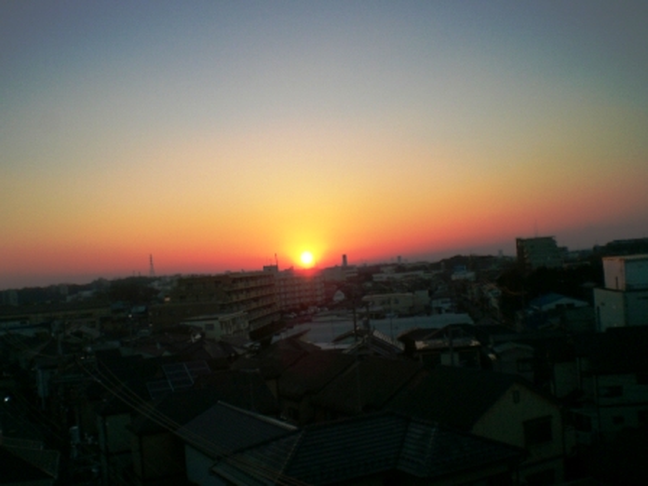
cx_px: 324
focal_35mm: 38
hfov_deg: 49.0
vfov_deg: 37.7
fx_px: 711
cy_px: 243
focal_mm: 6.3
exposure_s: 1/160
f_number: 4.4
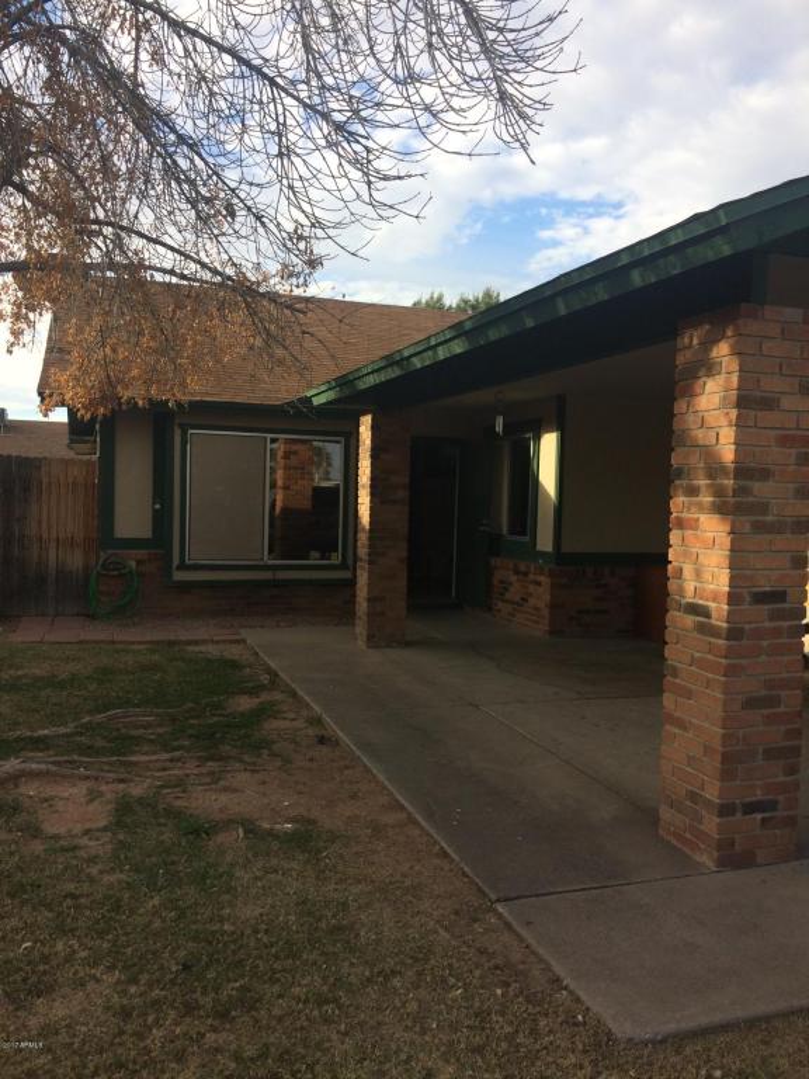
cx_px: 404
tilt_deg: -3.3
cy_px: 540
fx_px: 904
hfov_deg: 48.2
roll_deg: -0.1
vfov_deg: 61.7
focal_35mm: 29
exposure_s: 1/805
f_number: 2.2
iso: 32
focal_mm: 4.15
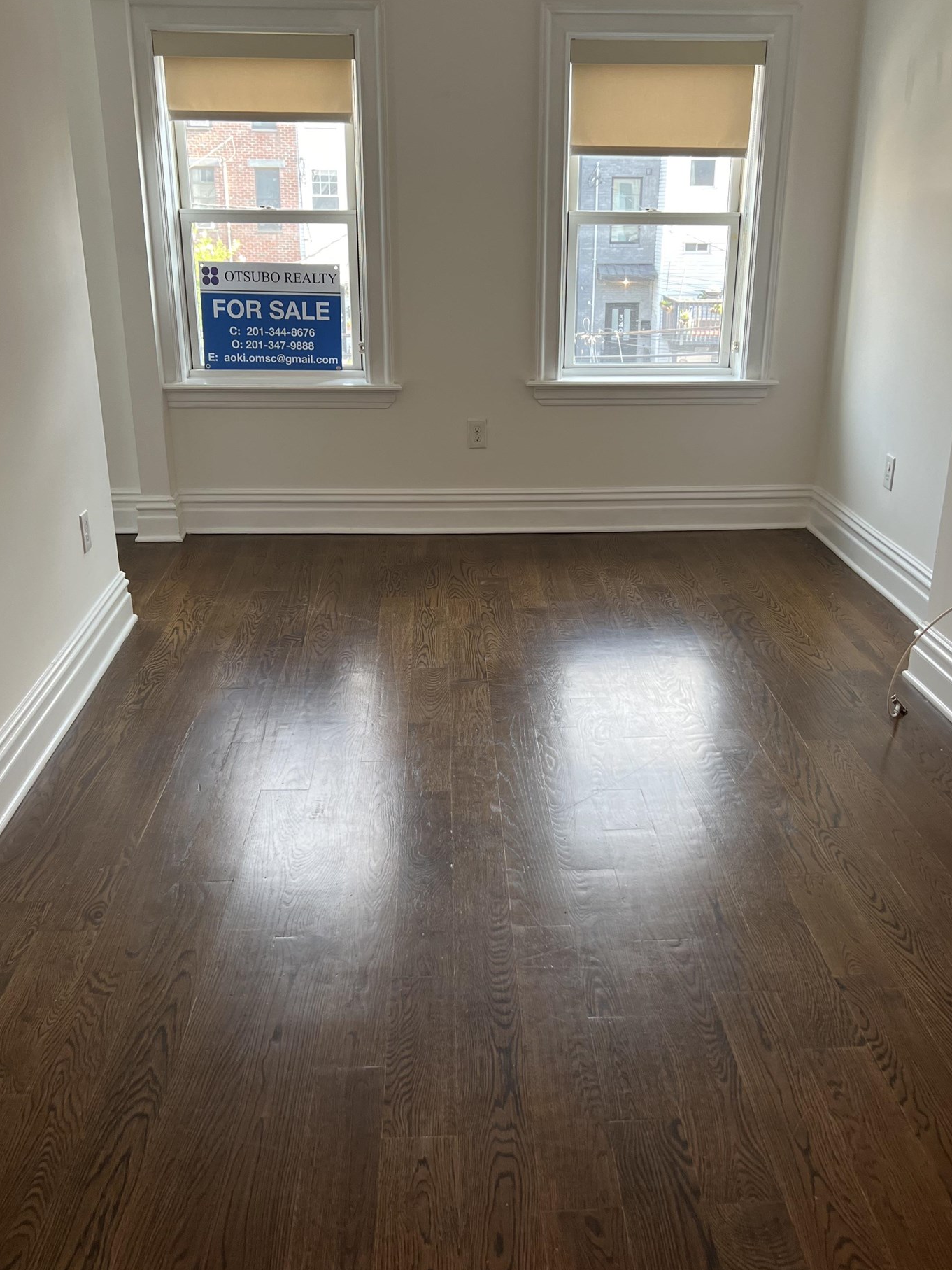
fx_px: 1210
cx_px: 491
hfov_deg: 42.9
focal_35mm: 33
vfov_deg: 55.3
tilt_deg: -20.5
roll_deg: -0.1
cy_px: 679
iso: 125
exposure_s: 1/120
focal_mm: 5.7
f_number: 1.5
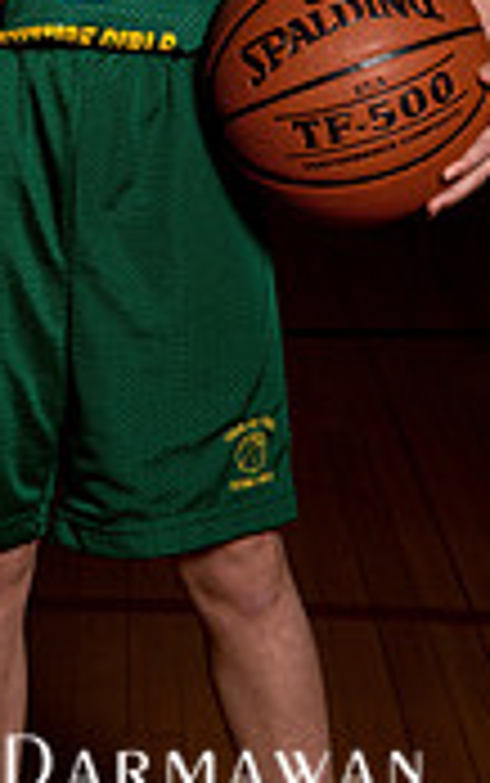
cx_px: 72
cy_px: -135
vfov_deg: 14.8
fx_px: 2922
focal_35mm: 137
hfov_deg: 9.6
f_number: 8
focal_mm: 52
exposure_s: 1/200
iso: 100
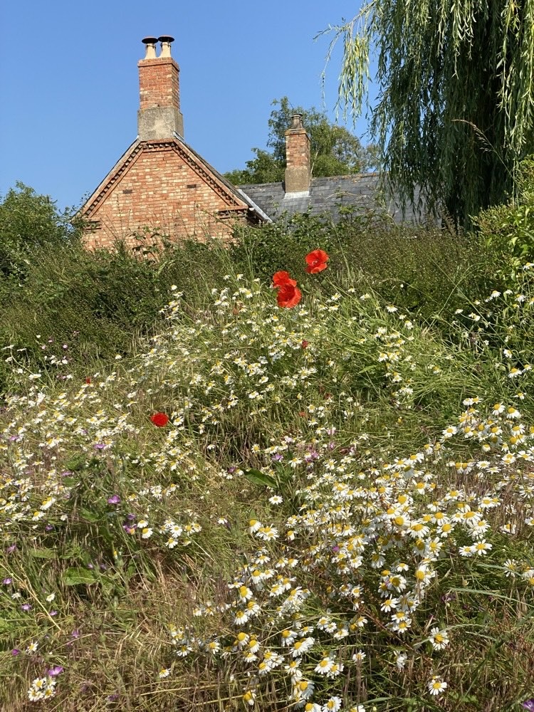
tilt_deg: +5.0
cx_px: 267
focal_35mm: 52
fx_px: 1070
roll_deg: +2.2
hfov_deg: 28.0
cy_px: 356
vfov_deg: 36.8
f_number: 2
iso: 20
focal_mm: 6
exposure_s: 1/1332
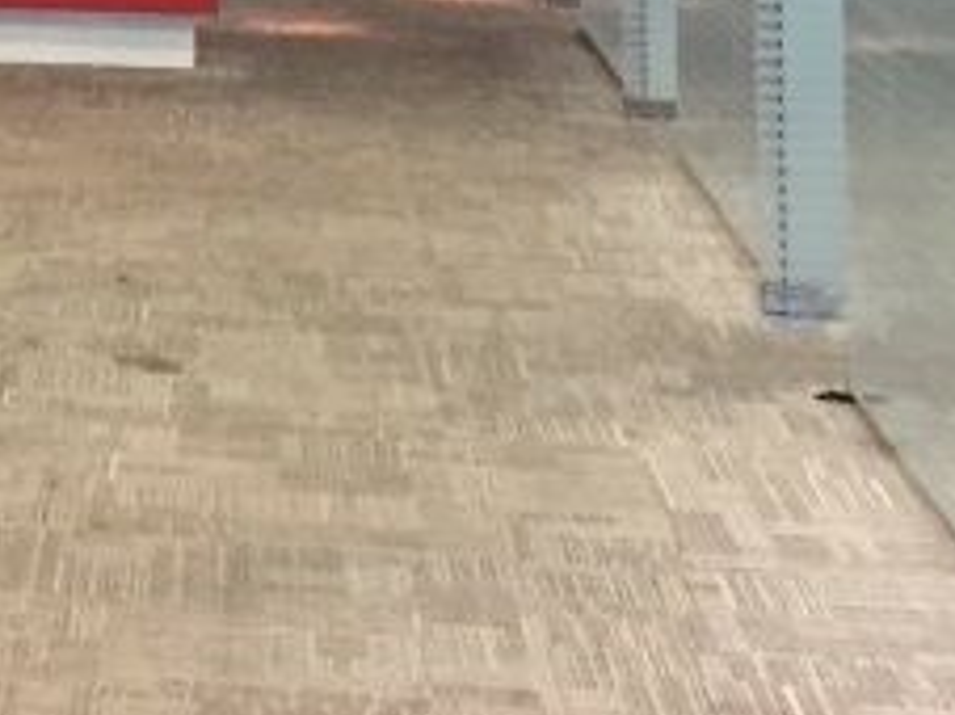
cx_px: -749
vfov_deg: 10.7
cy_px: -496
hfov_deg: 13.5
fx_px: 3612
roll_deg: -0.3
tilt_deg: +1.3
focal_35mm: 131
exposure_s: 1/30
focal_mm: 4.15
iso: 125
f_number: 2.2
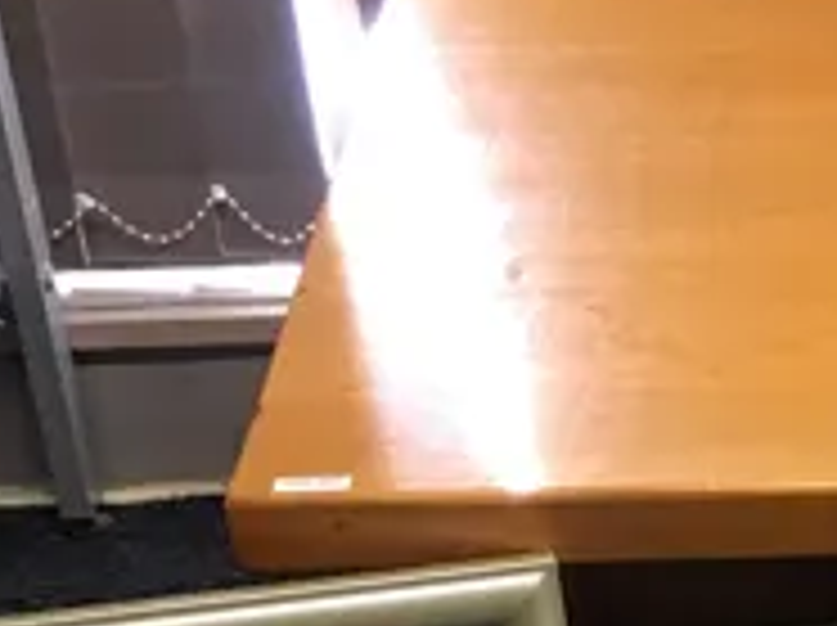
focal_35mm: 160
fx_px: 3864
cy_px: 1302
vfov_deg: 8.7
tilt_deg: -35.0
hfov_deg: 11.5
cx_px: 1458
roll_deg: -1.2
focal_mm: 4.15
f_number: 2.2
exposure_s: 1/17
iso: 64
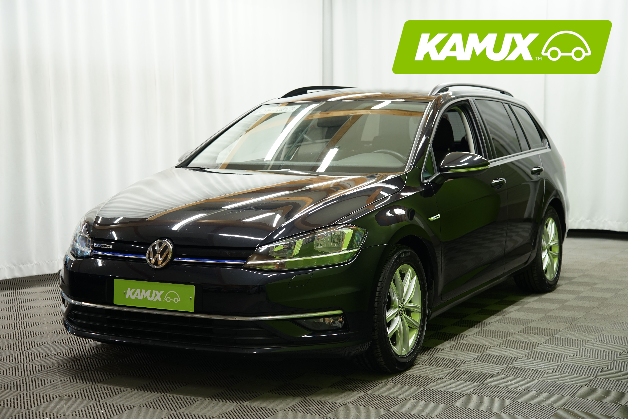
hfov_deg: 32.9
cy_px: 210
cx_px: 314
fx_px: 1064
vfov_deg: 22.3
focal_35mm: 61
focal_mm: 61
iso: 500
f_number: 4.5
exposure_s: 1/20
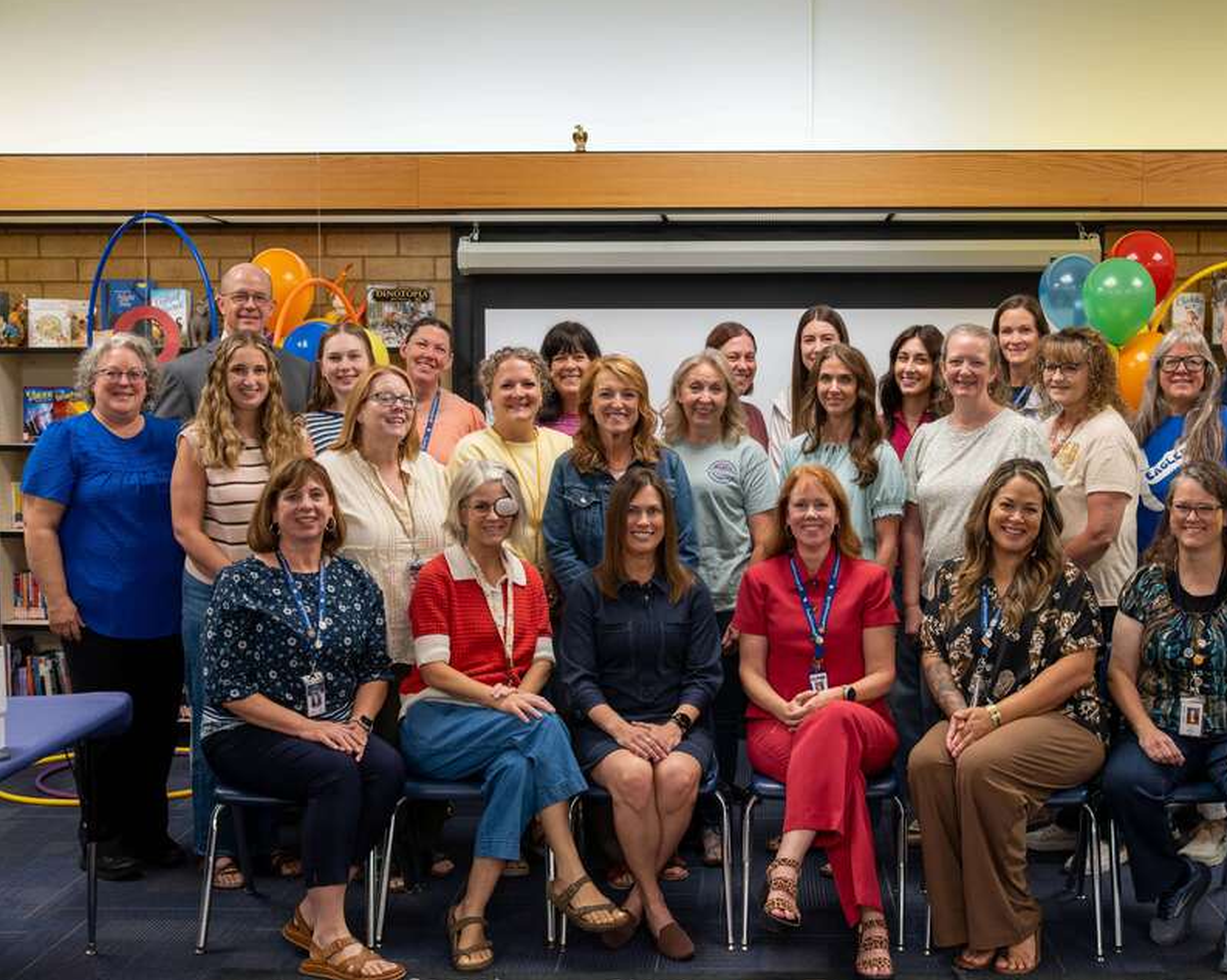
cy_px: 481
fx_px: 1634
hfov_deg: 41.0
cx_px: 723
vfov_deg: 33.4
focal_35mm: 45
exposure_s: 1/400
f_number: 3.2
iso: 2500
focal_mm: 25.4
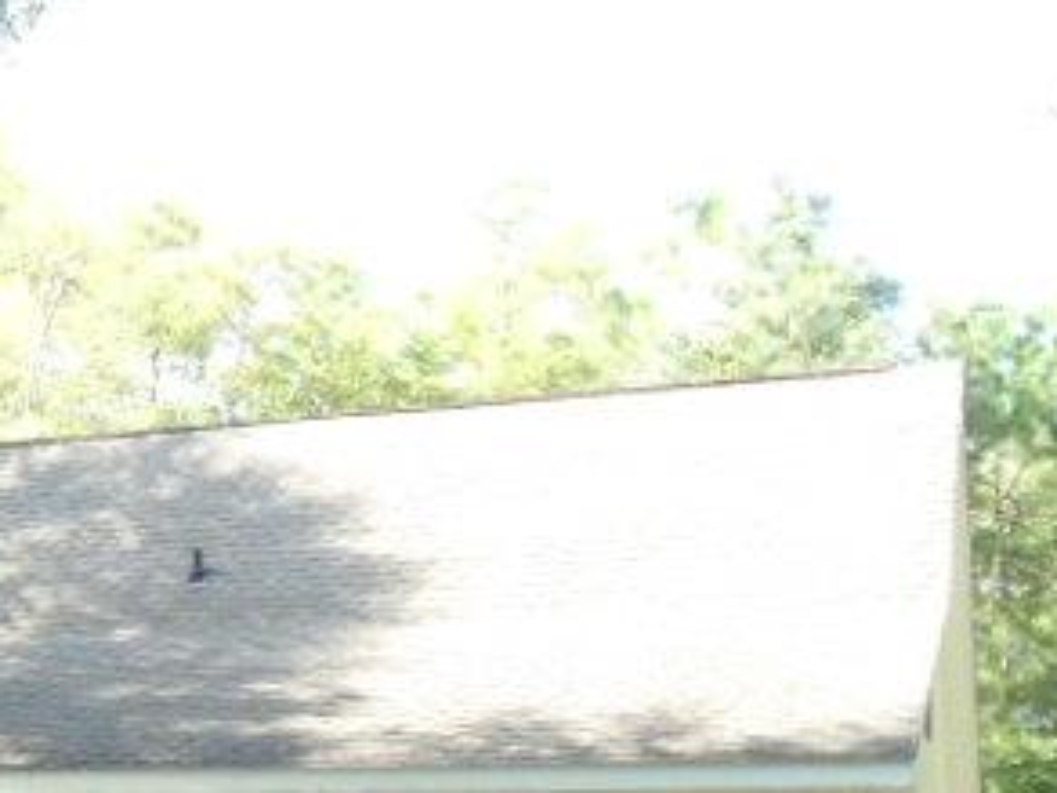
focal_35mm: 68
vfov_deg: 21.1
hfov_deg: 27.7
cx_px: 145
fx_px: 2076
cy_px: 739
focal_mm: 5.6
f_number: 3
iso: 200
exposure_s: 1/250
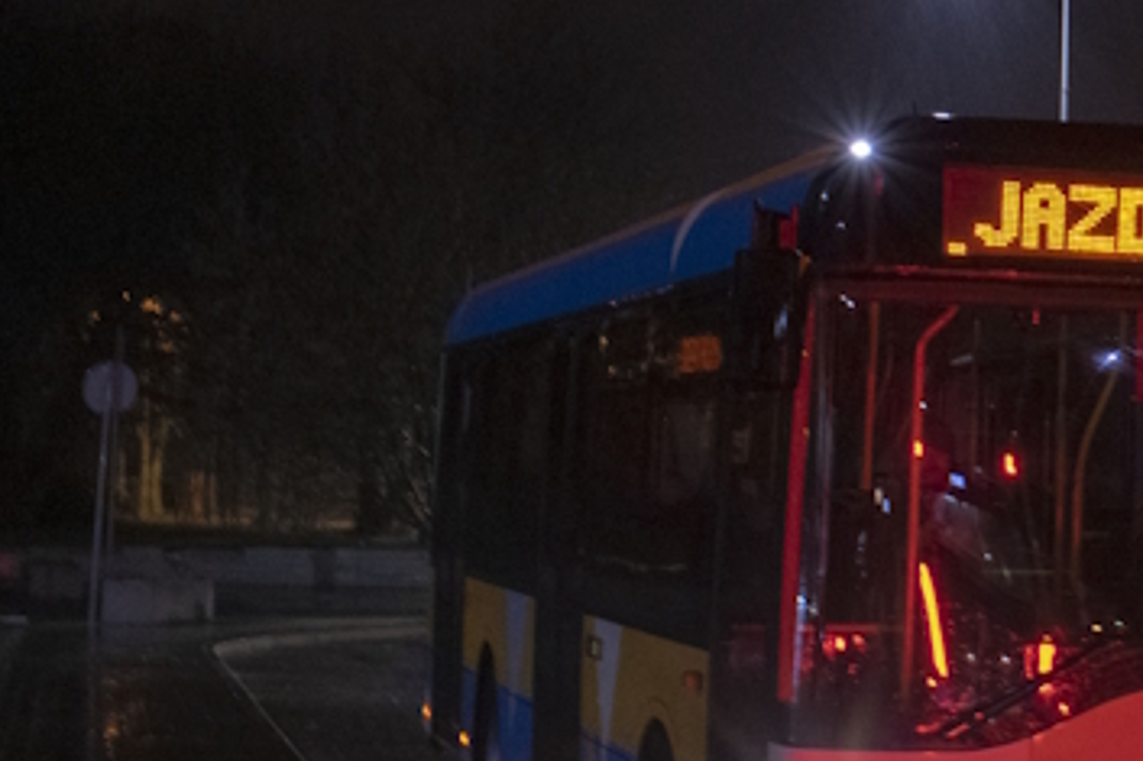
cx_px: 1370
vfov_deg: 13.4
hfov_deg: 18.9
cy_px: 168
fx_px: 3237
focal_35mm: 102
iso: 800
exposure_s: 1/8
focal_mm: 20
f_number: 5
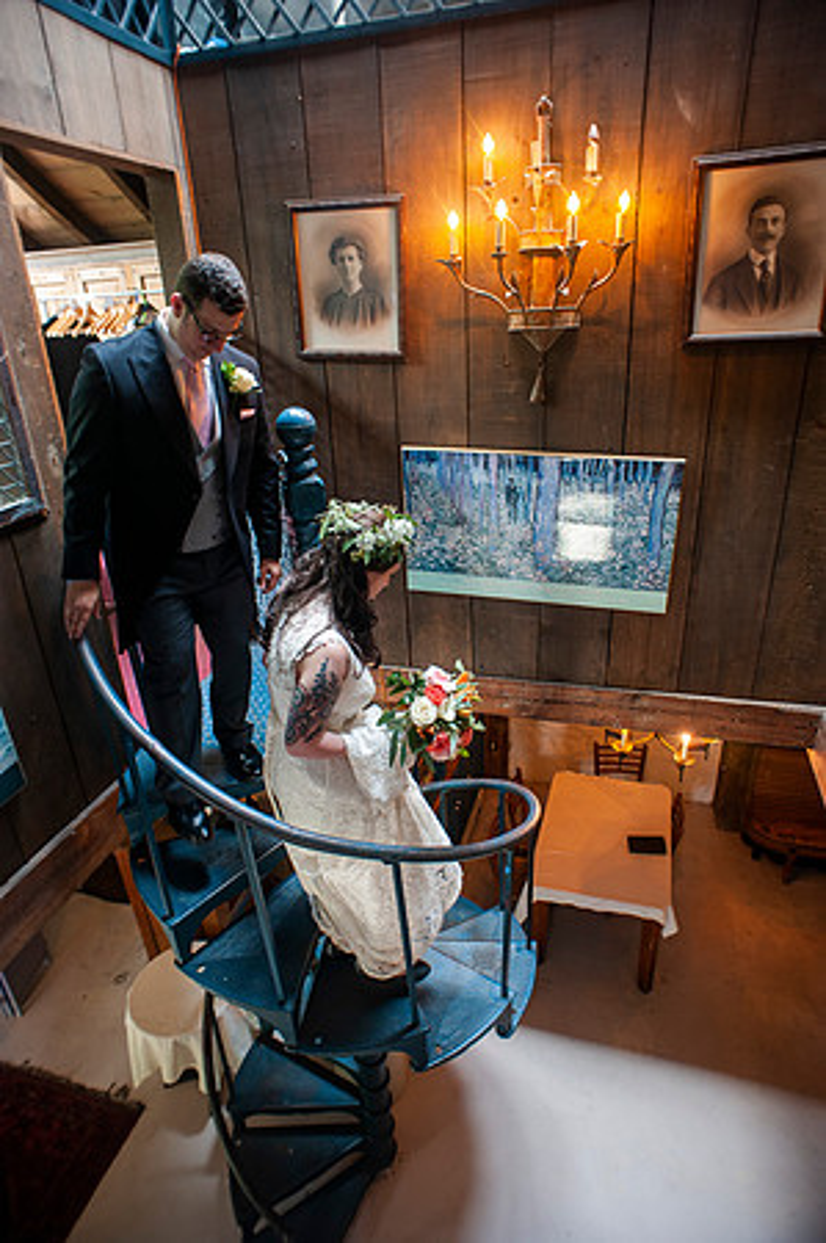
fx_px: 690
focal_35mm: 20
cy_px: 622
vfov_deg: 84.0
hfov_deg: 61.8
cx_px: 413
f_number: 2.8
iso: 1000
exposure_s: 1/40
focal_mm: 20
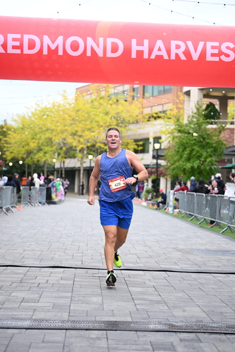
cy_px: 176
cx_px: 118
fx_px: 685
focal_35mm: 70
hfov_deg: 19.5
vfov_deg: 28.8
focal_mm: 70
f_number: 2.8
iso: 1000
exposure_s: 1/1600
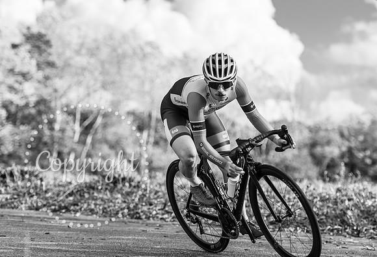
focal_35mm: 117
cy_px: 109
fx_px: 1237
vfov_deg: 11.9
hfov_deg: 17.3
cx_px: 199
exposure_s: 1/3200
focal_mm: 100
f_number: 2.8
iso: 160
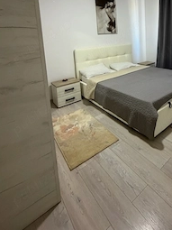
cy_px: 53
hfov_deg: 57.8
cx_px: 130
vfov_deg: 70.4
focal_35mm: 22
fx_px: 146
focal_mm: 2.22
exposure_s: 1/50
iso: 400
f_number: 2.2
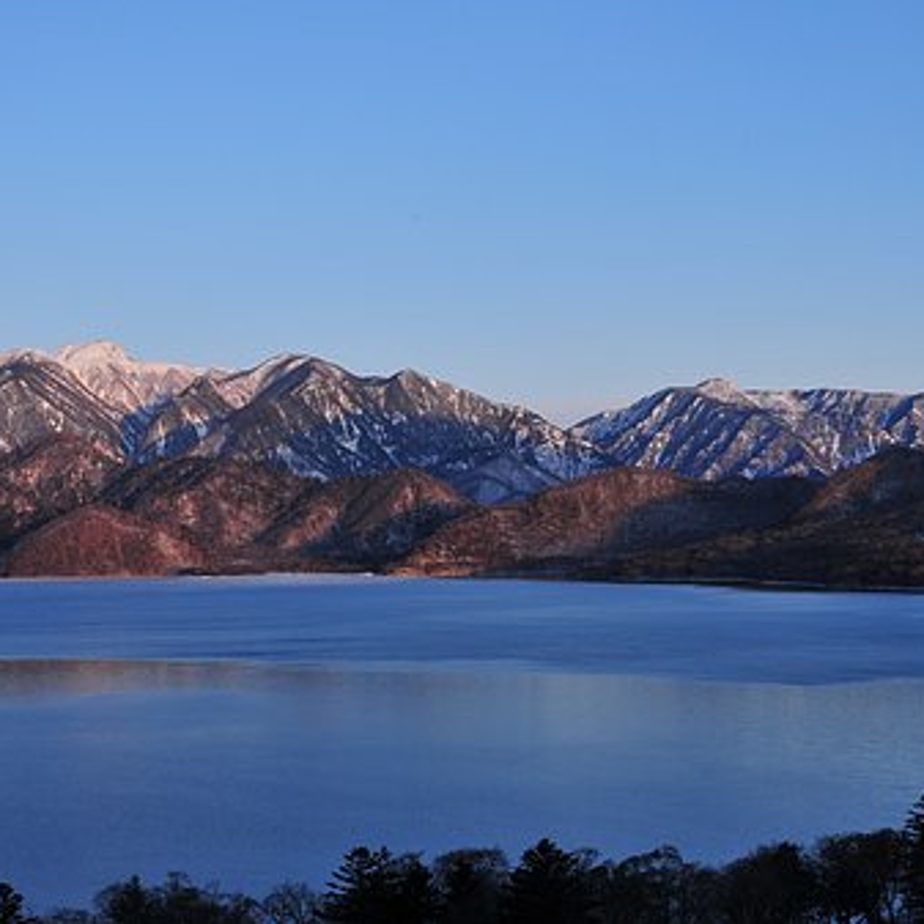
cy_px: 461
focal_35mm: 68
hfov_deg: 25.4
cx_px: 562
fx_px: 2043
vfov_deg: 25.5
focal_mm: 35
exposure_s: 1/50
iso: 200
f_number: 16
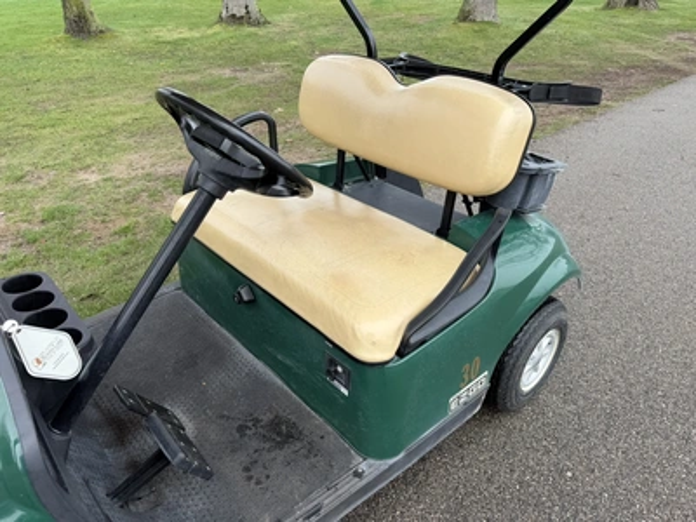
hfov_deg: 71.6
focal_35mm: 24
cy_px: 261
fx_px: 483
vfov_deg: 56.8
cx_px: 348
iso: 80
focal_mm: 6.76
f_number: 1.78
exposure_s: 1/715
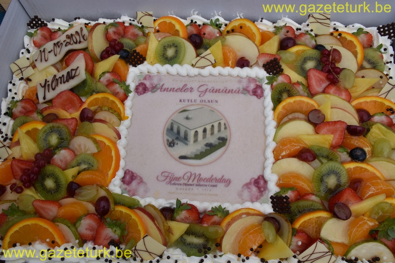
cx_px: 198
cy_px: 132
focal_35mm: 30
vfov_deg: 43.6
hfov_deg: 61.9
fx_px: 329
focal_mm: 20
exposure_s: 1/320
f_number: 9
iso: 200
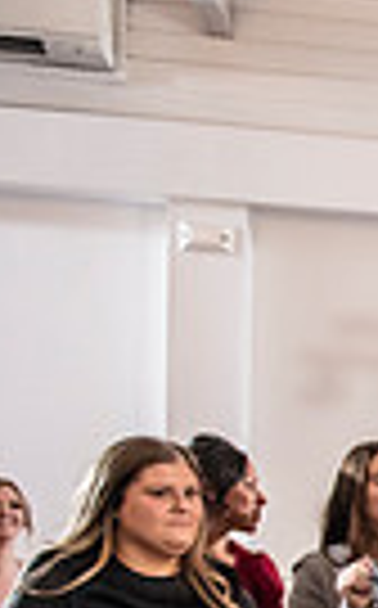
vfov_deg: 18.7
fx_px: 1736
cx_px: 1179
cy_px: 741
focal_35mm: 105
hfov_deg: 9.4
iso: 1600
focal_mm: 24
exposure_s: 1/125
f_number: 2.8
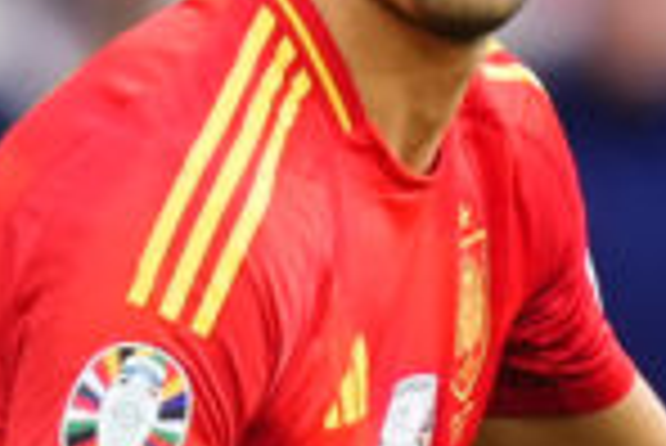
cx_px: 1058
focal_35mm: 2023
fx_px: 37462
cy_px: 473
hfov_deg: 1.0
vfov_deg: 0.7
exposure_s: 1/2000
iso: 1250
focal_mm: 400
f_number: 2.8
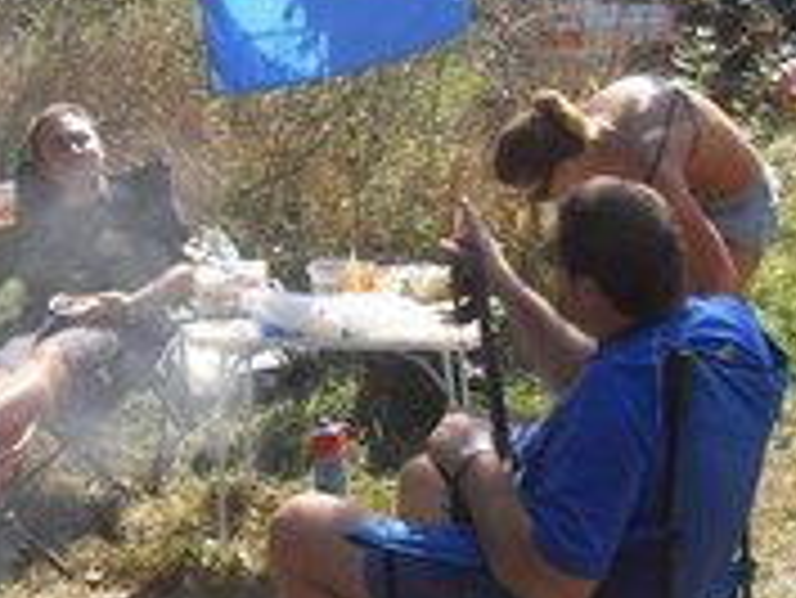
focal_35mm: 79
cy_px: 175
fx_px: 1818
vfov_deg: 18.6
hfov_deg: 24.7
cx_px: 369
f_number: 7
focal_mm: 6.3
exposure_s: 1/90
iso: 80
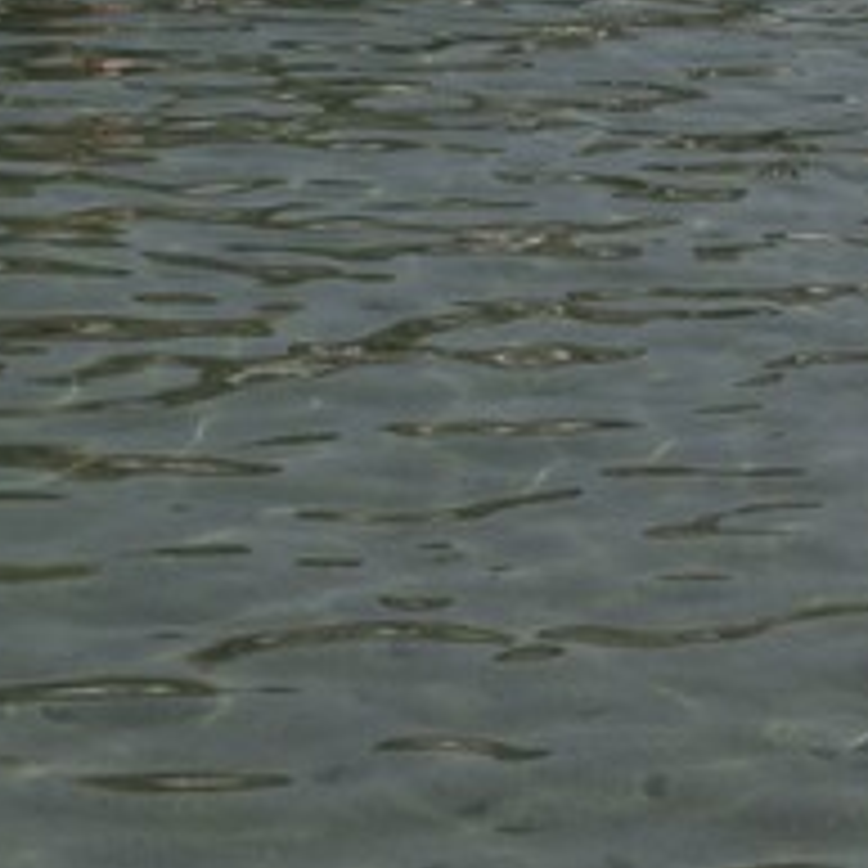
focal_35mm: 246
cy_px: -1482
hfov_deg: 7.1
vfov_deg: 6.6
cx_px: 360
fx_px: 6979
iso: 50
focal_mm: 35
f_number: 6.3
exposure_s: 1/400
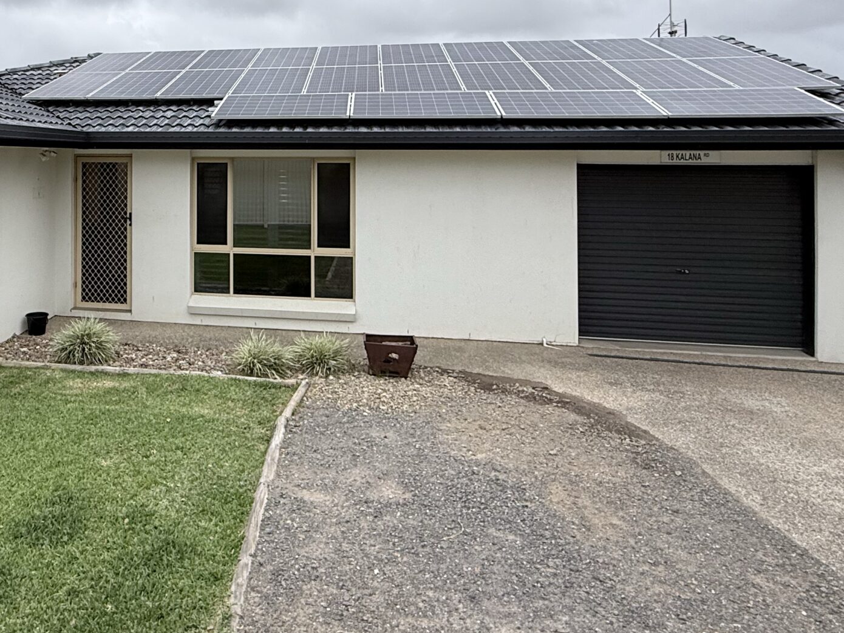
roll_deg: +0.0
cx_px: 223
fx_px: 707
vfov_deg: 46.2
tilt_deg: +1.3
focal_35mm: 29
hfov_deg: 58.8
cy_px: 146
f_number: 2.2
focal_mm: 2.22
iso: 50
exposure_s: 1/275
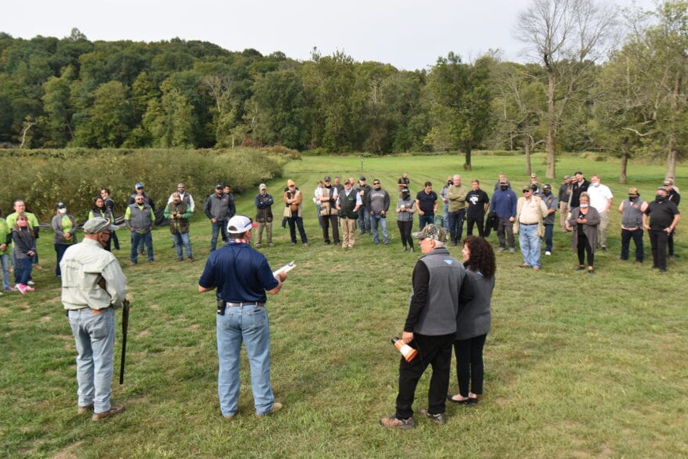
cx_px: 352
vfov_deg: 42.3
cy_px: 236
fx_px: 593
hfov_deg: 60.3
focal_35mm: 31
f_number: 8
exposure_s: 1/250
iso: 220
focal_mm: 20
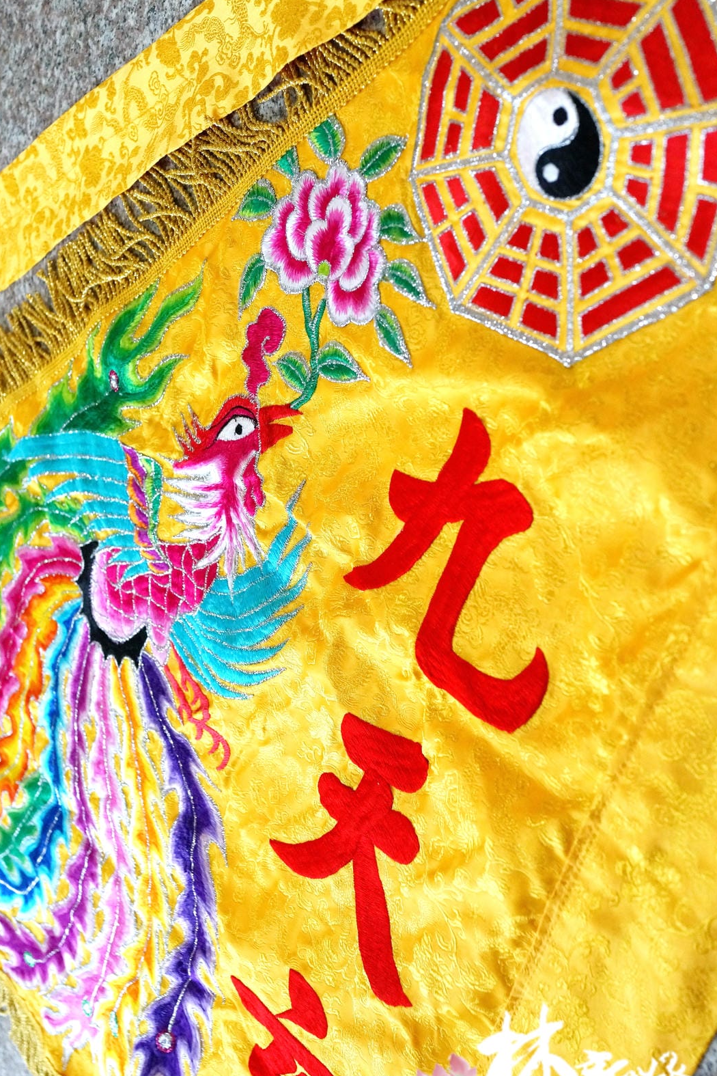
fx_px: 1195
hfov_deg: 33.4
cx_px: 335
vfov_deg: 48.5
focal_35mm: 40
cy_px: 537
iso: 2000
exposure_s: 1/80
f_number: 5.6
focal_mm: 35
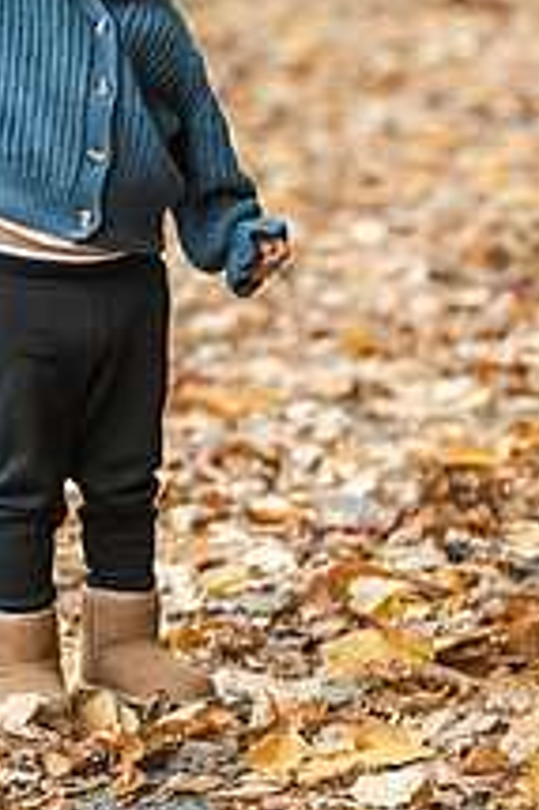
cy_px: -30
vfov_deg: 7.5
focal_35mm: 272
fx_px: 6118
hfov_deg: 5.0
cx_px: 49
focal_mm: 130
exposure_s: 1/125
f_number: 3.5
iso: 1600
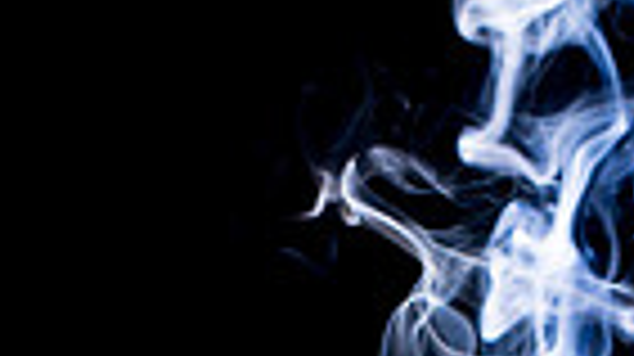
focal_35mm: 167
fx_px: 2805
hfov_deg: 12.9
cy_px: 865
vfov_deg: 6.8
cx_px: 364
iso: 800
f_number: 5
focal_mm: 50
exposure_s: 1/200
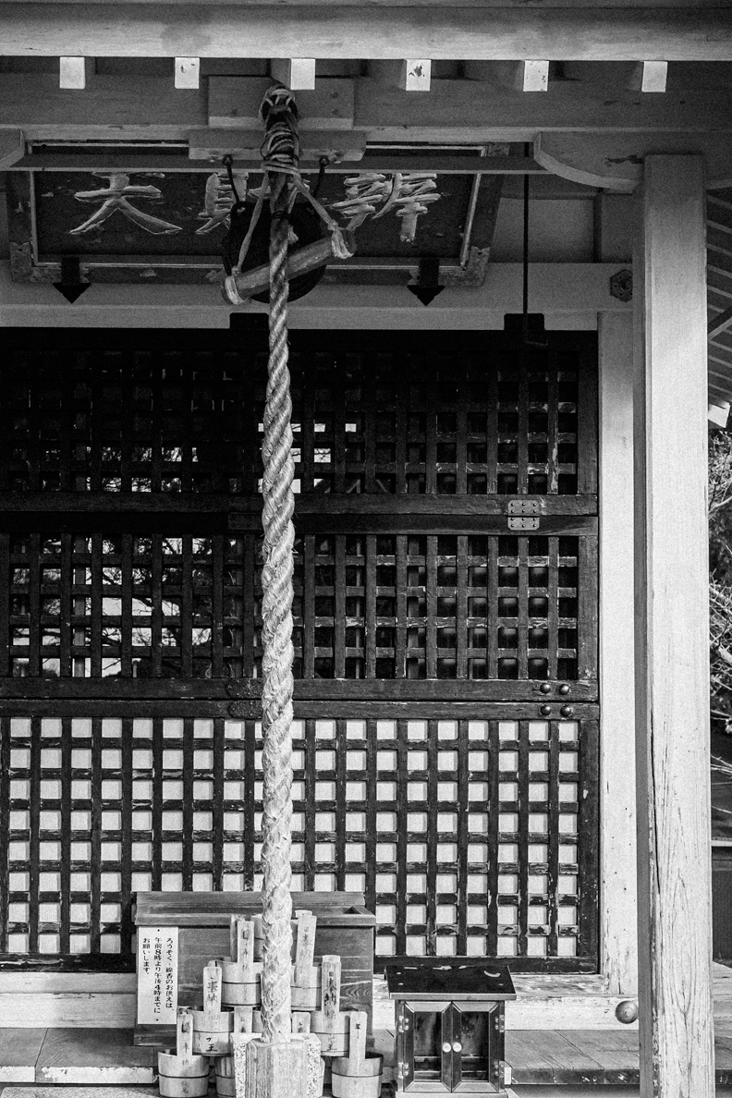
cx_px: 290
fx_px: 1982
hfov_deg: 20.9
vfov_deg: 30.8
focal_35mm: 65
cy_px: 677
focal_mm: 26
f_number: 4
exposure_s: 1/160
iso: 400
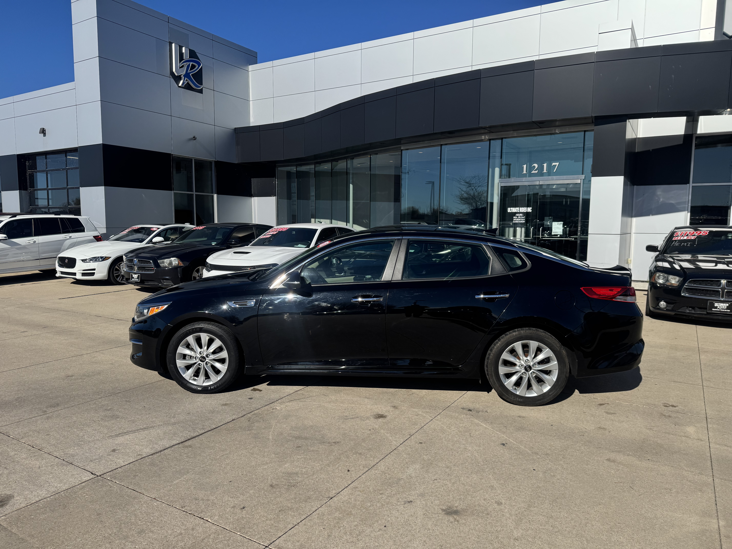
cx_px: 366
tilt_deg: -4.8
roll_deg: -0.2
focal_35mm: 24
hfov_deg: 71.6
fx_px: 508
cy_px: 274
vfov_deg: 56.8
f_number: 1.78
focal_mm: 6.76
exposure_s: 1/5814
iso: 80
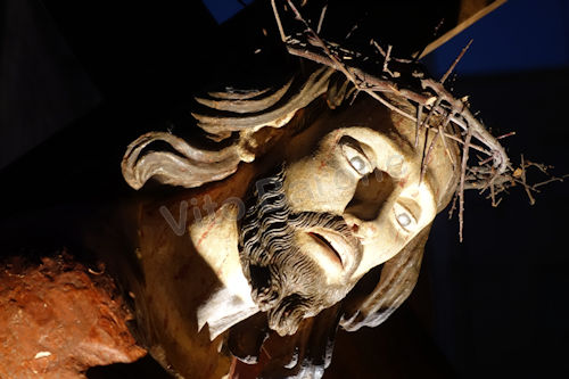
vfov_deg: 19.4
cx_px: 284
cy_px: 190
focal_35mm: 70
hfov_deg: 28.9
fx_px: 1106
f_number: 2.8
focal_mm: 25.7
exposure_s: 1/25
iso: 800
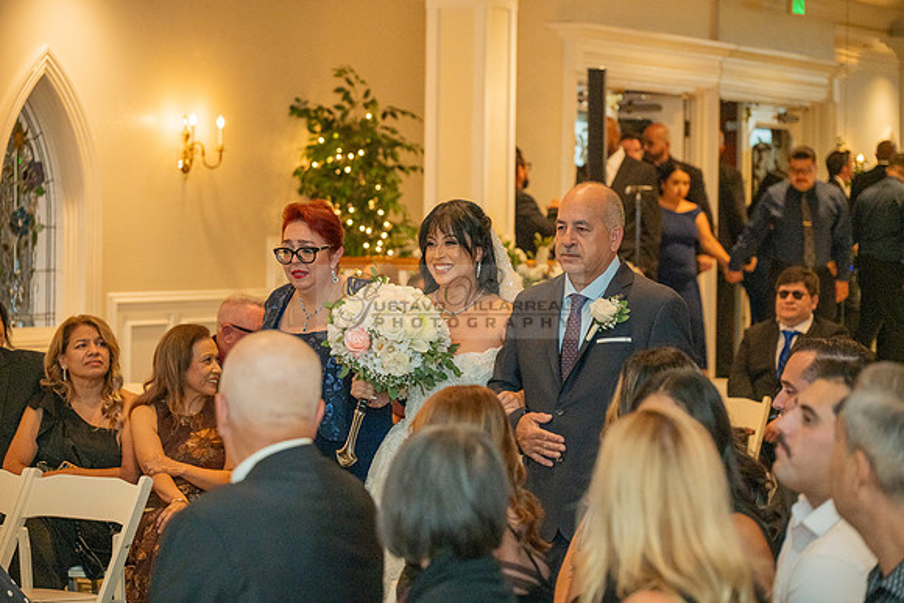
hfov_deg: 19.5
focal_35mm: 105
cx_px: 452
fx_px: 2637
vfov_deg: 13.0
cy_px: 302
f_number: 4
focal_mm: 105
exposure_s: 1/200
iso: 2000
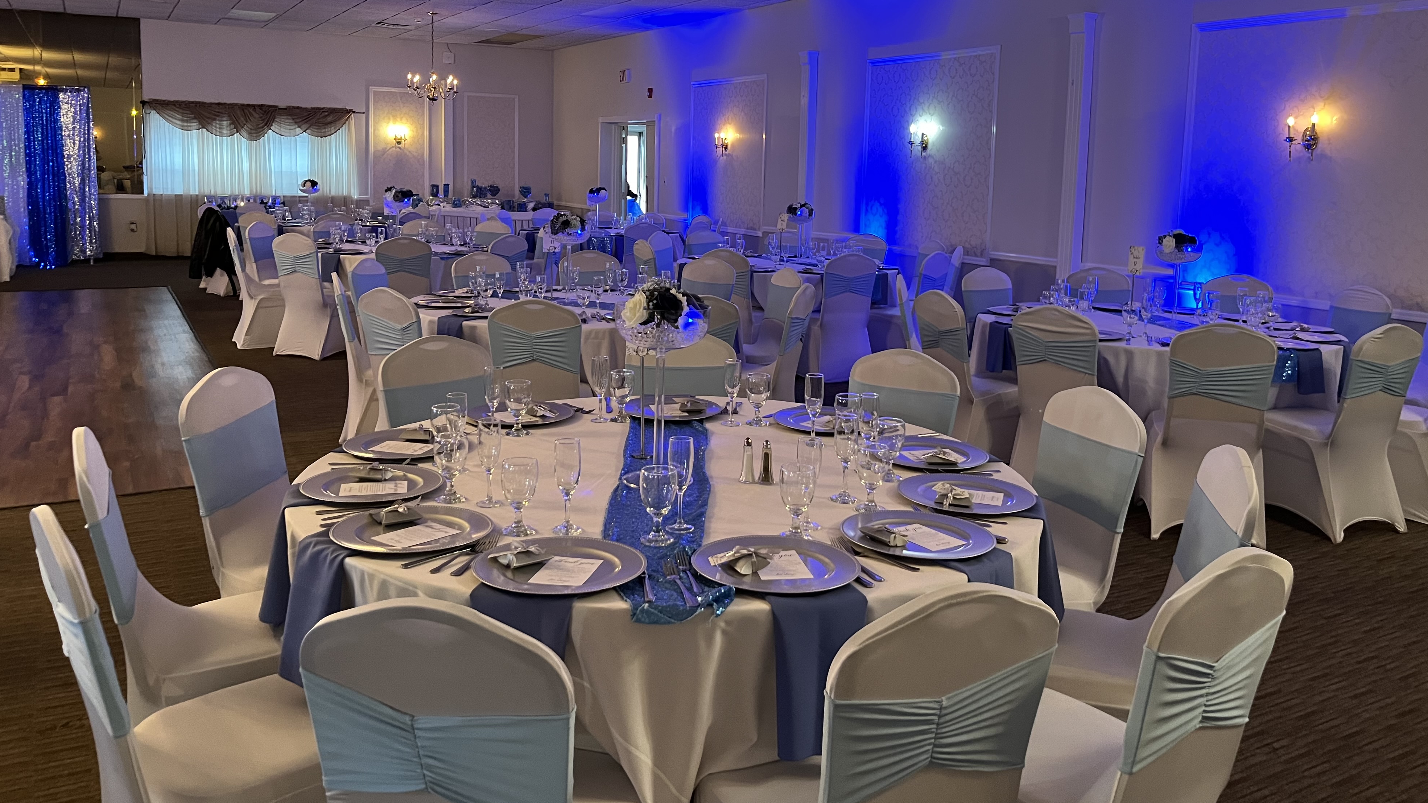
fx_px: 1098
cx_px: 718
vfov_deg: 39.8
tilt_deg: -5.5
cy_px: 277
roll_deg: -1.8
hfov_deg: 66.1
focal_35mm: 29
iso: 400
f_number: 1.6
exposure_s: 1/60
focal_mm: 5.1
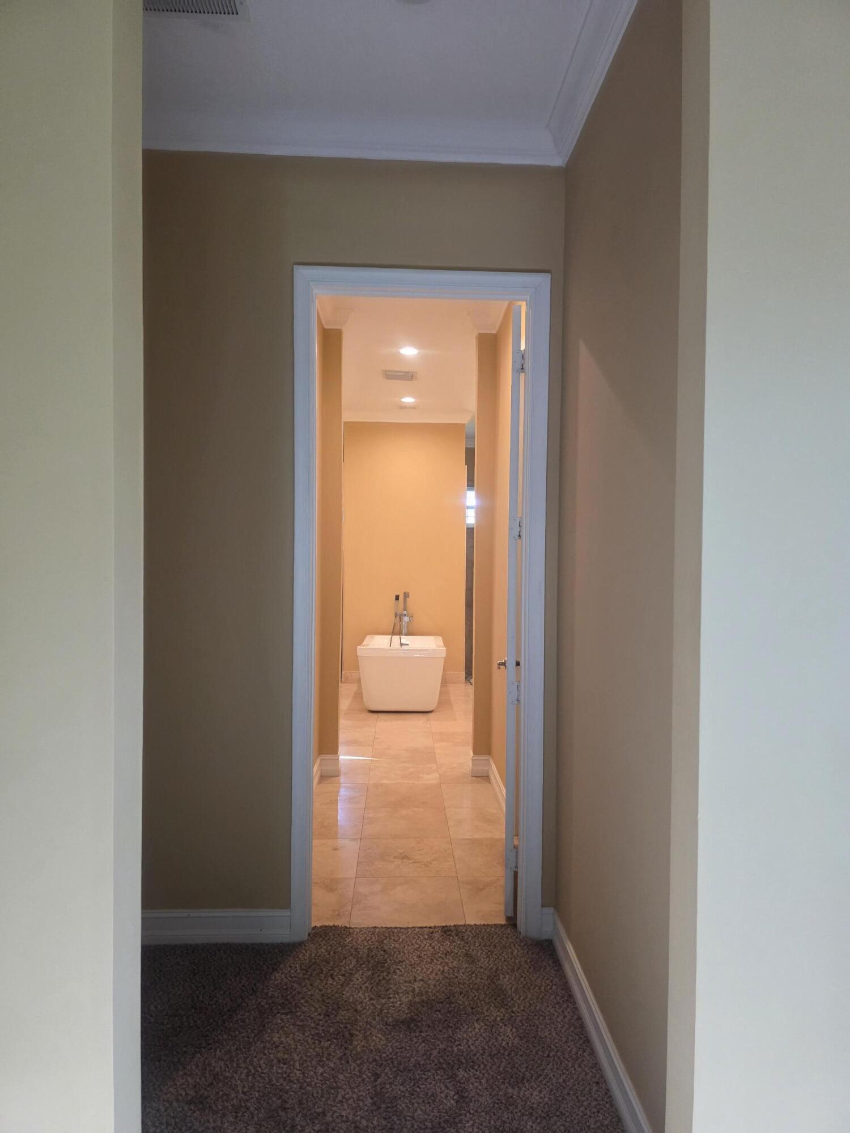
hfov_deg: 58.9
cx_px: 425
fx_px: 753
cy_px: 566
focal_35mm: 23
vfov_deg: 73.9
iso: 400
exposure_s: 1/120
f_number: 1.7
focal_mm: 6.3
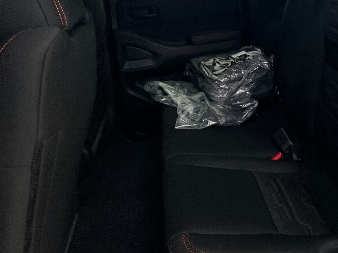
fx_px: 439
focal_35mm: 45
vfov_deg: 31.2
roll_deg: +3.4
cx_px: 290
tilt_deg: -13.8
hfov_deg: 39.7
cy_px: 42
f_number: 1.5
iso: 125
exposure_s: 1/120
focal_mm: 5.7
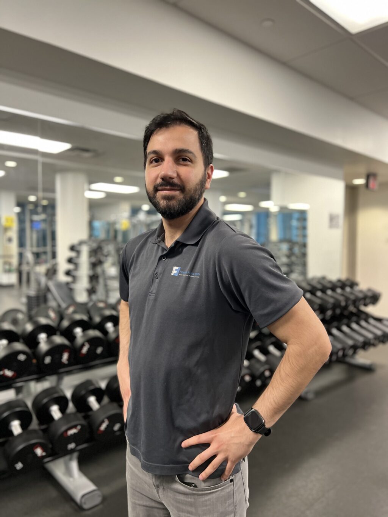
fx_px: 389
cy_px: 258
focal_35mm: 26
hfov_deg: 53.1
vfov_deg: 67.3
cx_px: 194
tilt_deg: -3.1
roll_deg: -0.1
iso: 250
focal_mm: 5.7
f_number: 1.5
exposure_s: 1/54
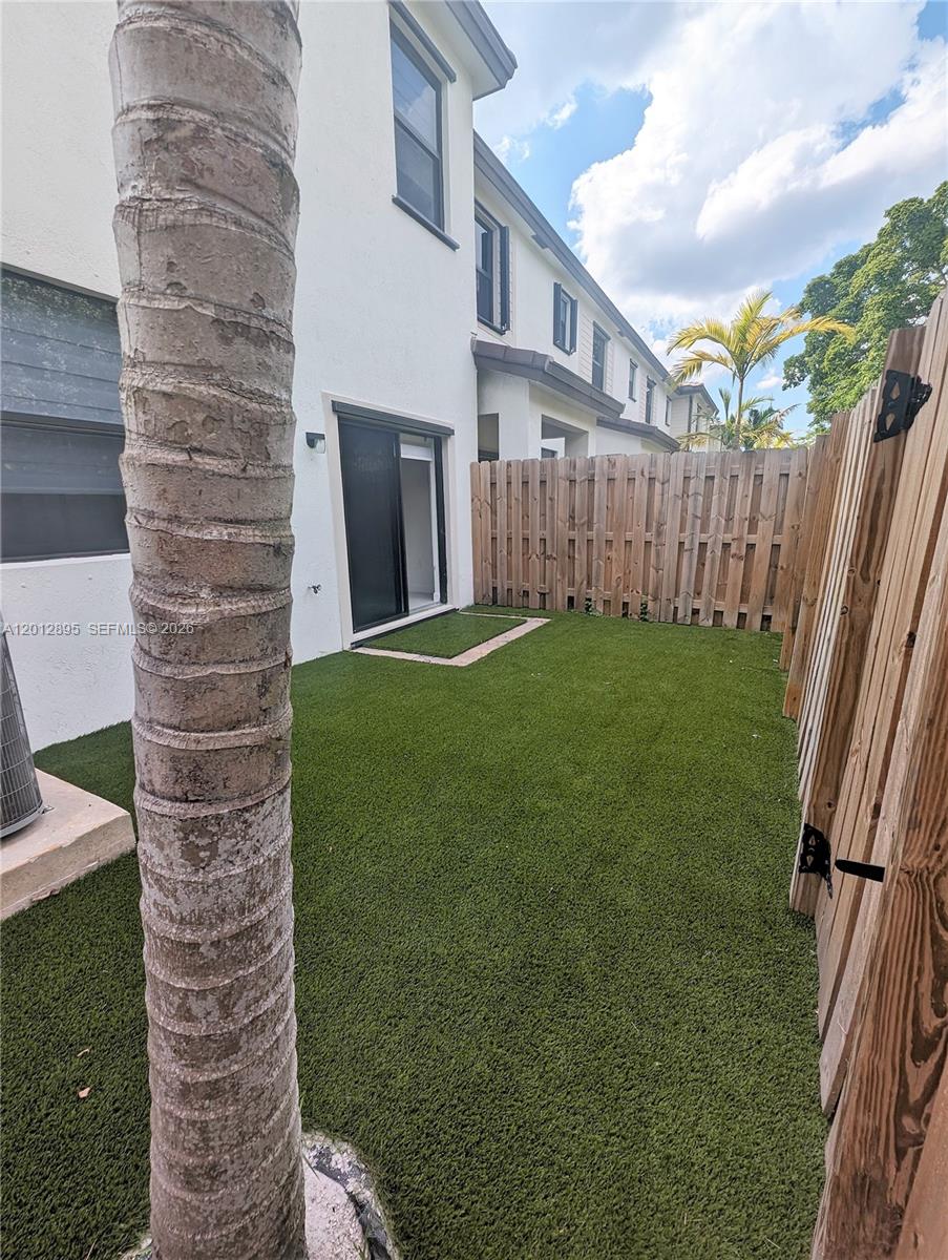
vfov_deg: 106.1
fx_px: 474
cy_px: 630
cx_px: 474
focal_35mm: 13
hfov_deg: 90.0
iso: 50
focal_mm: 1.95
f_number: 2.2
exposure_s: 1/1842
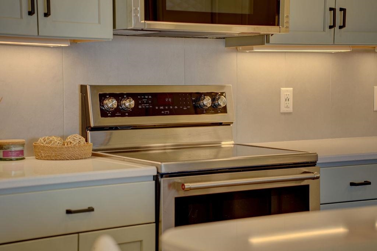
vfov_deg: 18.2
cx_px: 188
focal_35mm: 75
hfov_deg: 27.0
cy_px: 126
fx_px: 785
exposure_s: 1/100
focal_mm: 75
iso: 200
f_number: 3.2
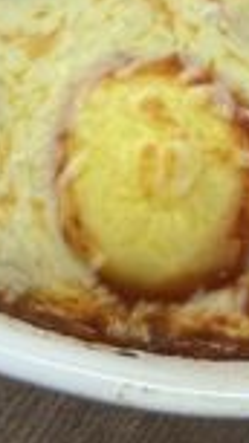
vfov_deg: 29.4
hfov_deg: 18.5
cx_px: 158
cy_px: -38
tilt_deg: -62.9
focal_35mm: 65
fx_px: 763
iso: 64
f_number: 1.5
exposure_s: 1/100
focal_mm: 5.7
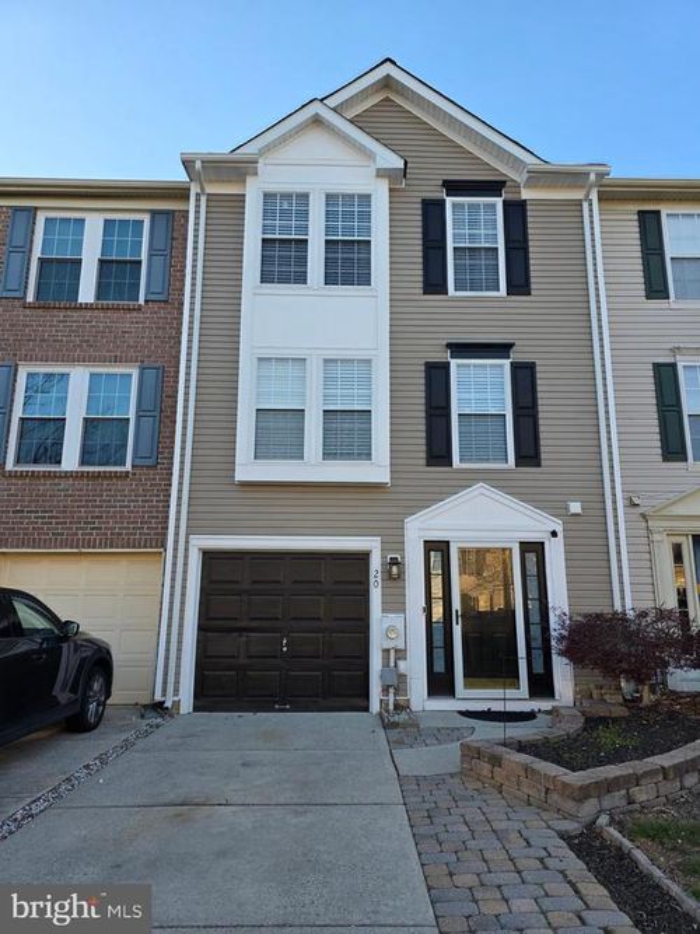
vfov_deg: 73.9
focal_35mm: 23
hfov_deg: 58.9
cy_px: 467
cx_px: 350
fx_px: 620
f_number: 1.7
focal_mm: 6.3
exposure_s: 1/359
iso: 32
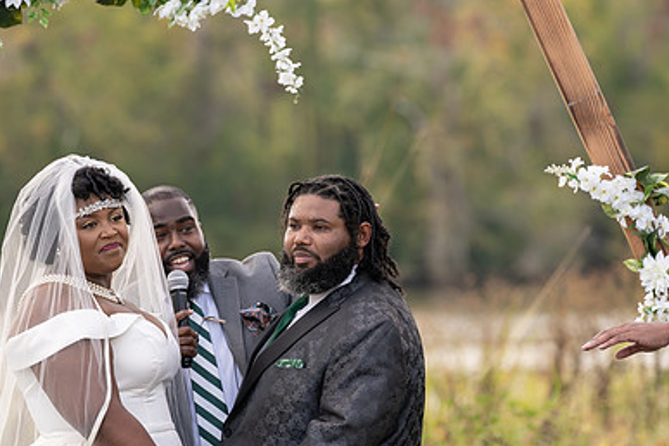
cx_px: 264
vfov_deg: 4.9
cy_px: 328
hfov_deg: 7.3
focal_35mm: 283
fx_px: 5259
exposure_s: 1/160
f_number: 4
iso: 100
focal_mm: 189
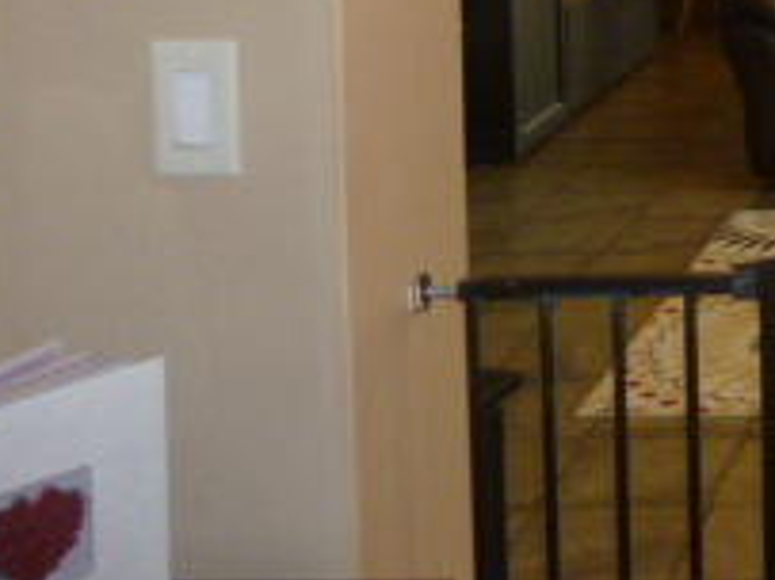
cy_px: -202
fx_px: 1768
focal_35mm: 79
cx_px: 1172
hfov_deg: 20.9
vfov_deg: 17.4
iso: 160
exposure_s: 1/30
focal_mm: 4.5
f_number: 3.3
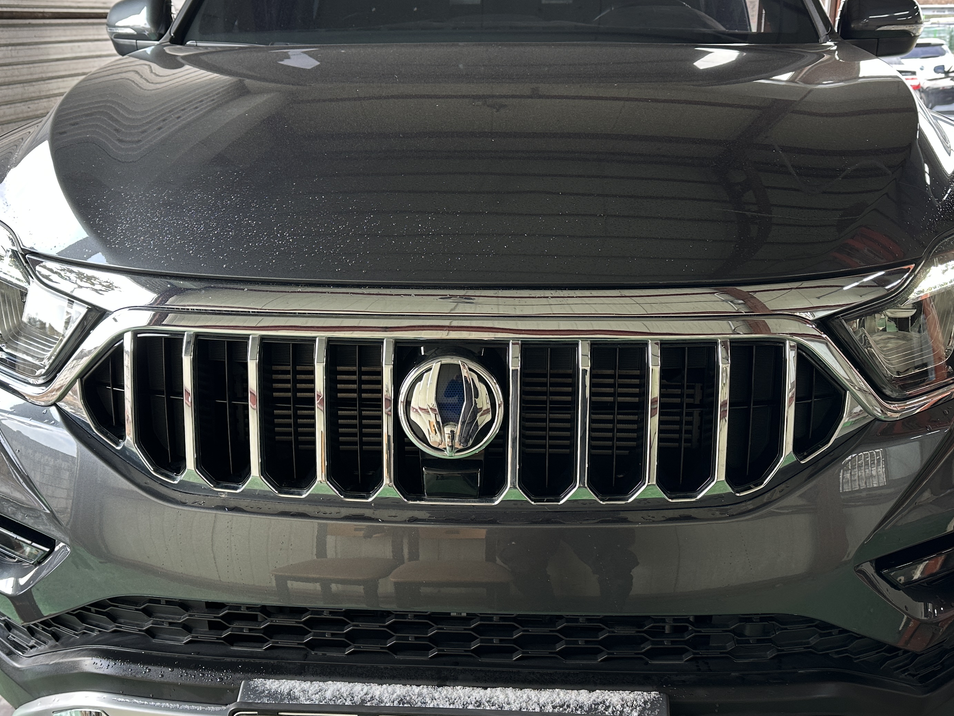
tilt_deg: -18.8
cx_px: 469
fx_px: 965
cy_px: 356
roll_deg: +1.0
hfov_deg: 52.6
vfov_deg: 40.7
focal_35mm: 35
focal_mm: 6.86
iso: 100
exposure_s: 1/120
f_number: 1.78
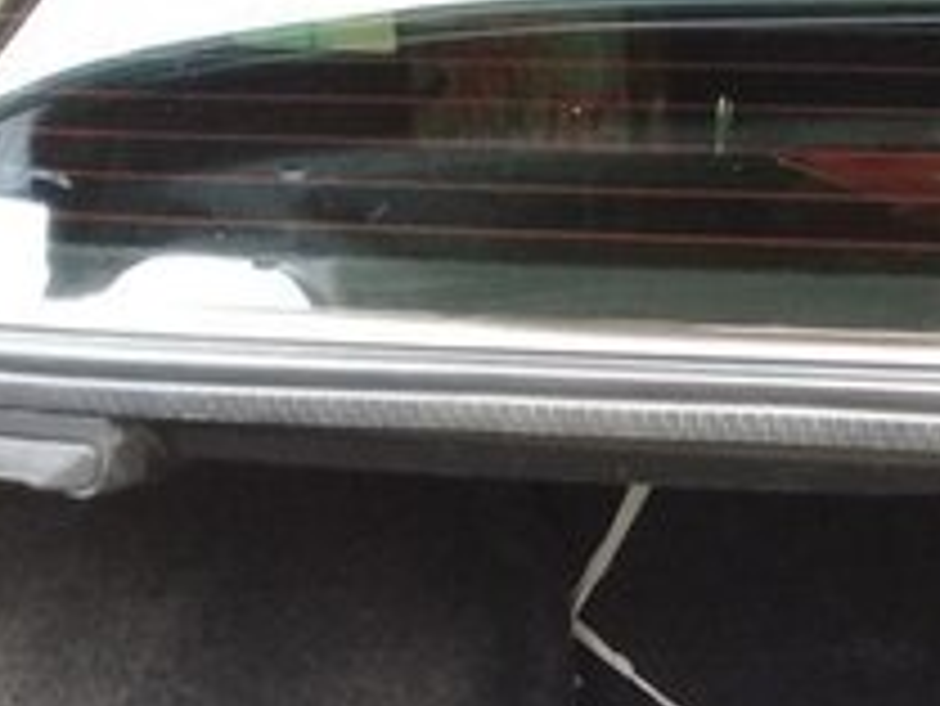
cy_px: 996
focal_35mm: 98
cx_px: 1111
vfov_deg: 14.3
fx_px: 2663
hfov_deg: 19.0
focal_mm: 3.3
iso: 64
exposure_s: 1/33
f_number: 2.2
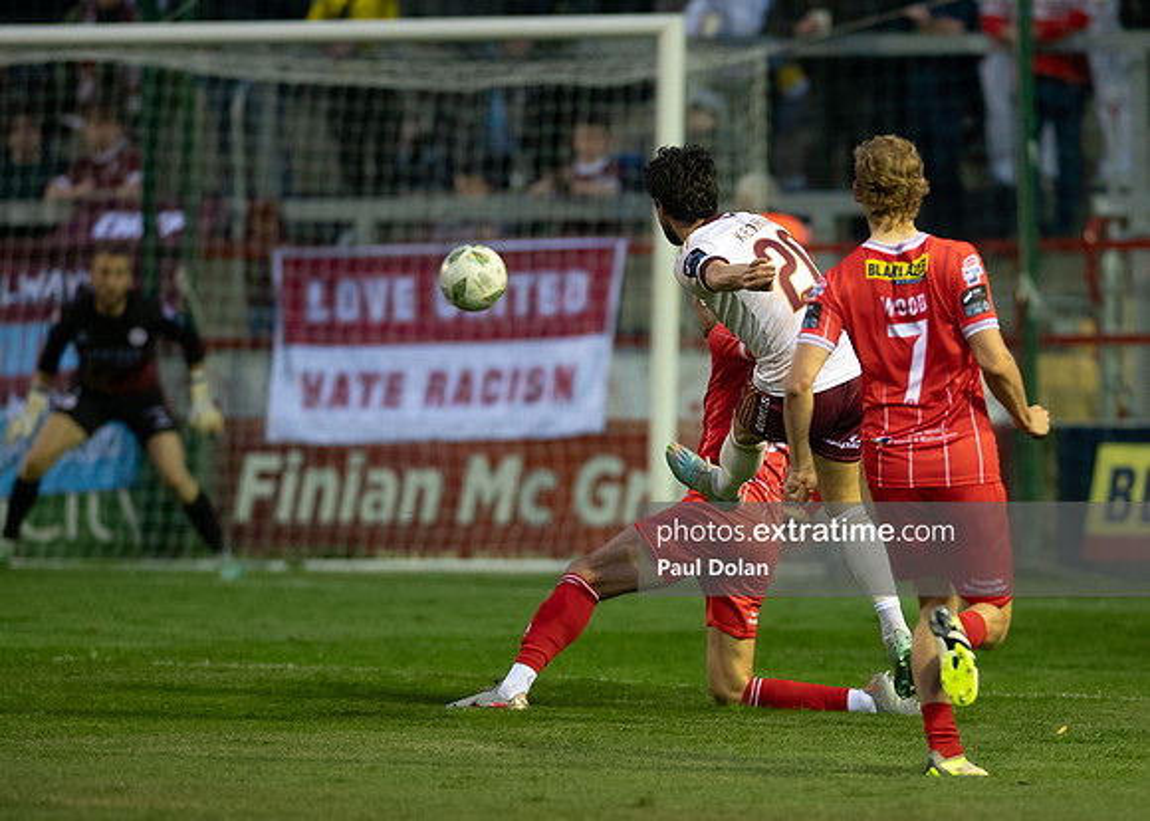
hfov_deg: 4.6
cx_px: 855
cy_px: 414
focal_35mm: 439
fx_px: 14351
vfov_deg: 3.3
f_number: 2.8
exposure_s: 1/1250
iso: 3200
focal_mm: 300
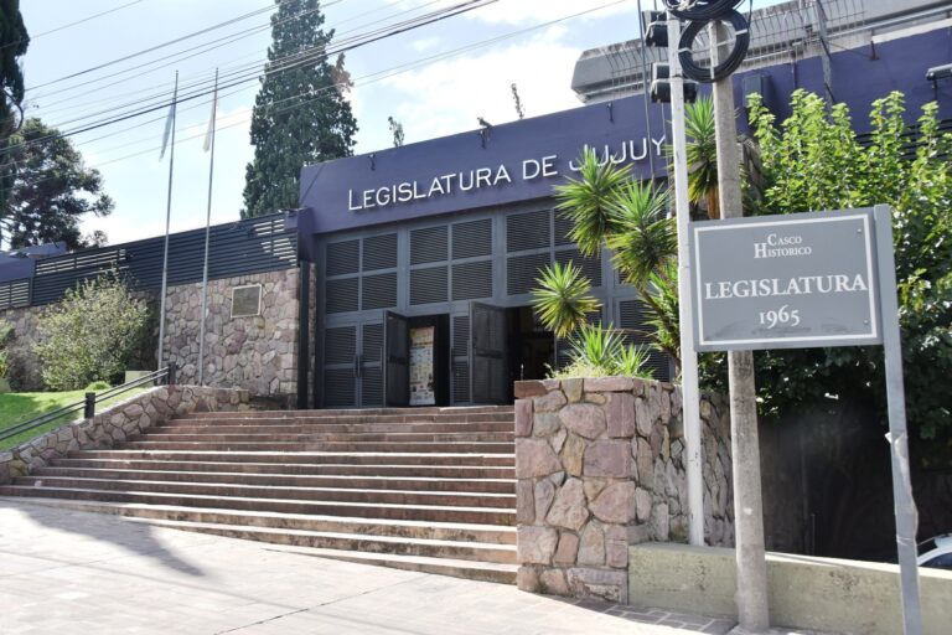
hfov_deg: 57.2
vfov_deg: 40.0
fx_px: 873
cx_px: 476
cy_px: 318
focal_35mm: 33
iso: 450
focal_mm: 22
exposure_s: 1/500
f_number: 8
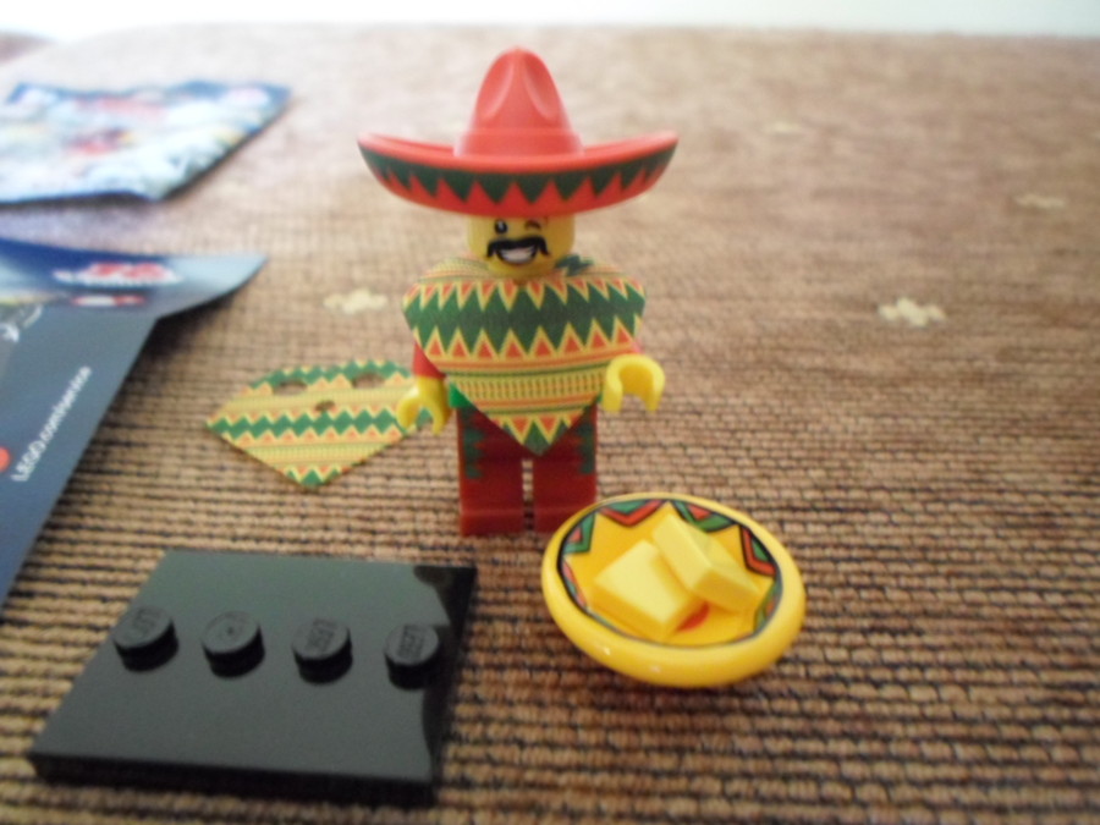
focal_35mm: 25
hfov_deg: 69.4
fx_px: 794
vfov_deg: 54.9
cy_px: 412
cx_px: 550
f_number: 2.5
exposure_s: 1/2
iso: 400
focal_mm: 4.5
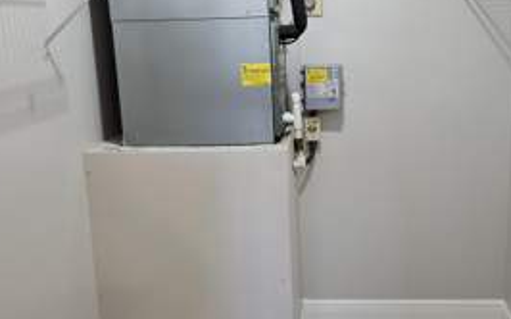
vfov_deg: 29.2
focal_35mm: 44
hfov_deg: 45.0
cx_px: 307
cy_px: 147
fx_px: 613
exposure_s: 1/120
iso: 320
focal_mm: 5.4
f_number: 1.8
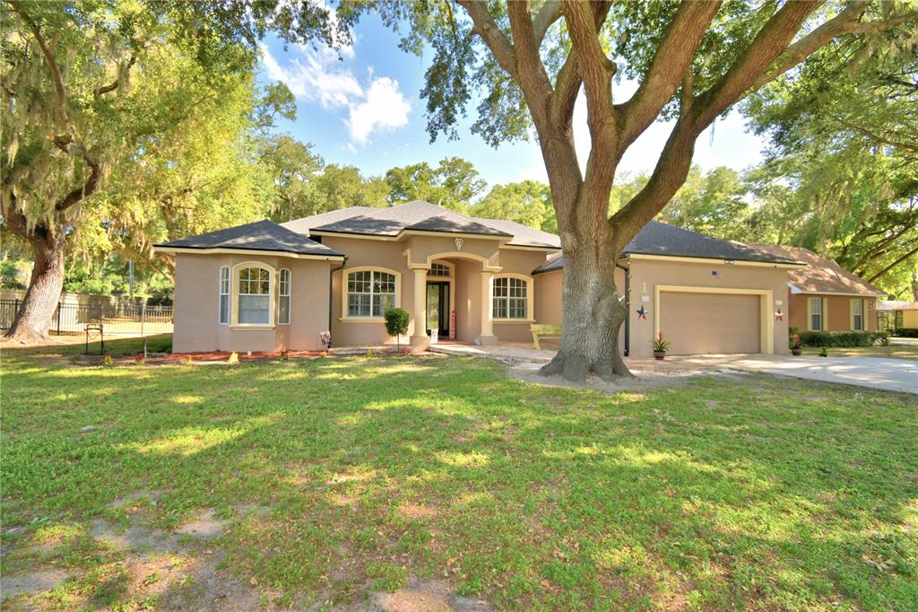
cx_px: 459
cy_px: 306
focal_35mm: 15
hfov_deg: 100.4
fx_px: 382
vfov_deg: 77.3
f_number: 4.5
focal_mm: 10
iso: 100
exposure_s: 1/200
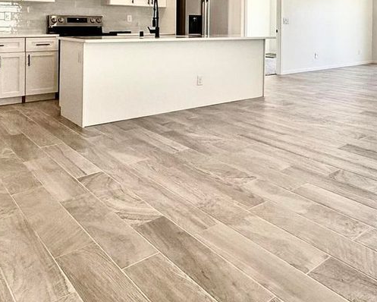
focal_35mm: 33
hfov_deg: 50.9
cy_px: 26
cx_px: 301
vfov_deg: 40.9
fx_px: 368
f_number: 2.2
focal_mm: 2.22
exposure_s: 1/228
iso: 64
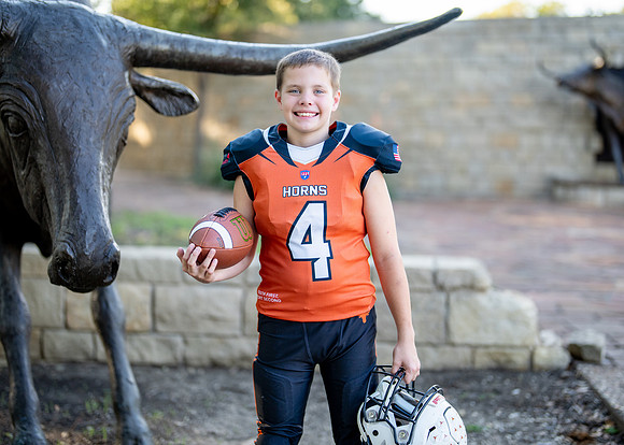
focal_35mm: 60
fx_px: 1058
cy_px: 209
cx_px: 311
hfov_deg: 32.9
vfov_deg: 23.8
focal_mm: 50
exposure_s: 1/1250
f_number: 1.2
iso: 200
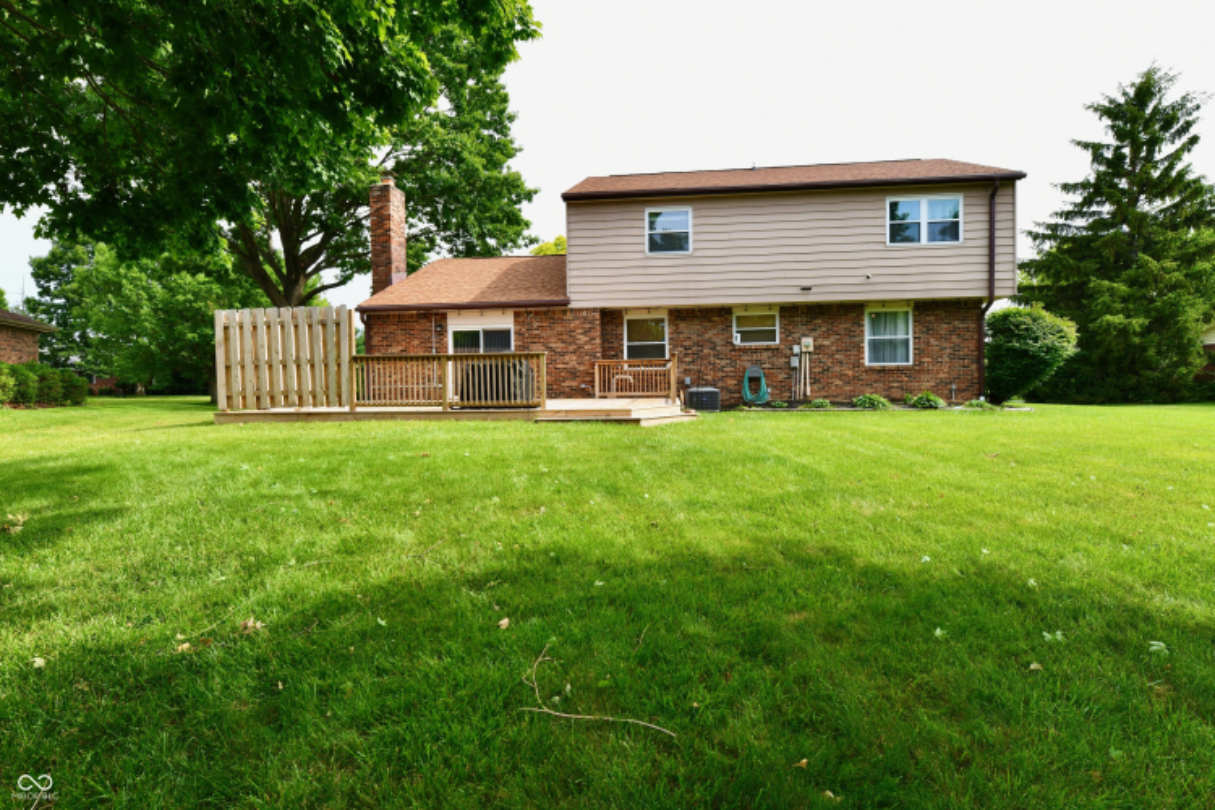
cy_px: 405
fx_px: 641
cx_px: 608
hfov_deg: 86.9
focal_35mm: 19
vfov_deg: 64.6
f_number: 10
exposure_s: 1/400
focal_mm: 19
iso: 640
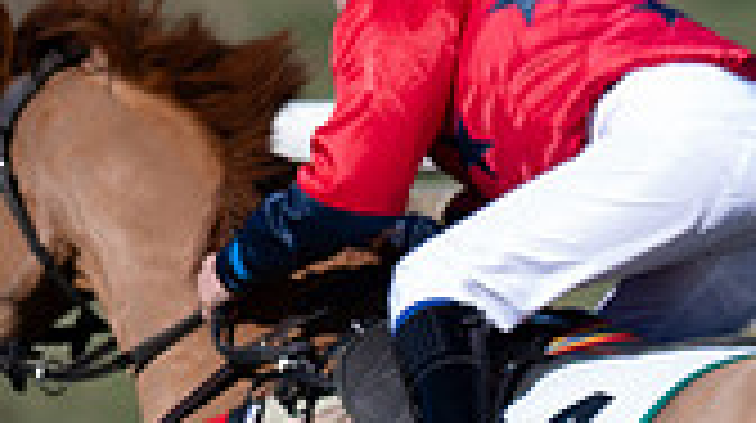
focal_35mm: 1065
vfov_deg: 1.1
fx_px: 21322
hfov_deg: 2.0
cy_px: 659
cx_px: 1248
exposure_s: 1/4000
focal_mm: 135
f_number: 1.8
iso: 50
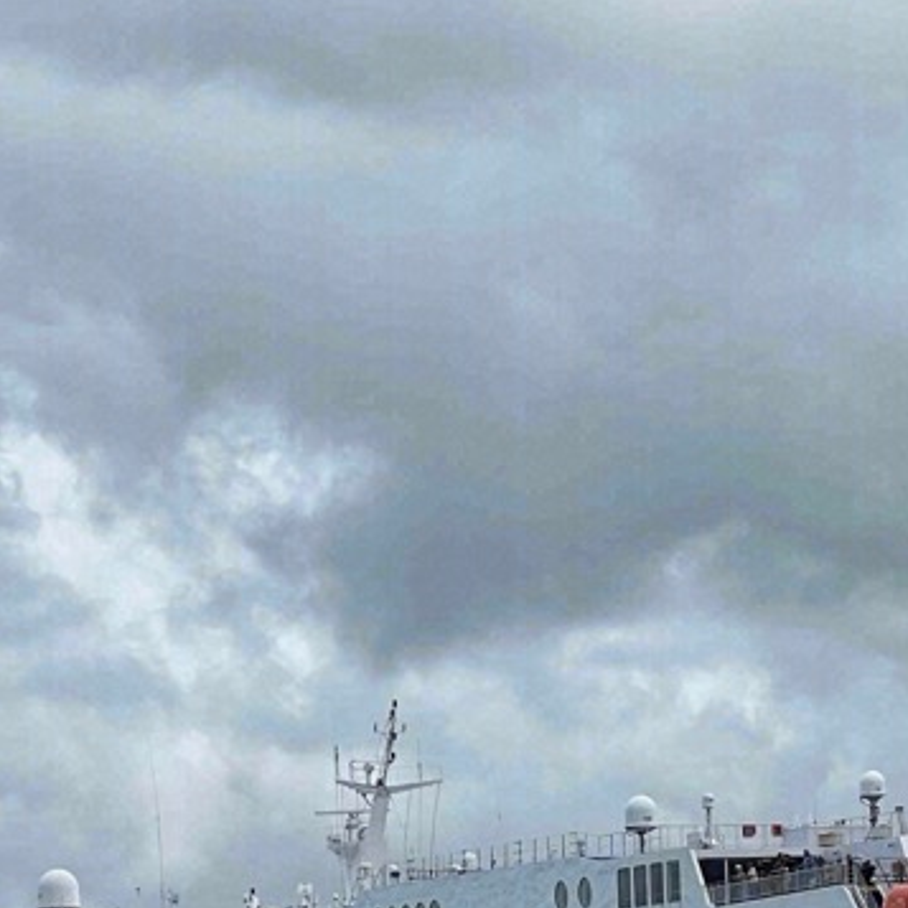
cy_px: 1040
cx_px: 1076
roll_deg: +2.1
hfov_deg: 7.6
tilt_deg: +1.2
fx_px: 6796
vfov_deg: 7.6
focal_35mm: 229
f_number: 2.8
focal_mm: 9
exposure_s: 1/1393
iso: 32
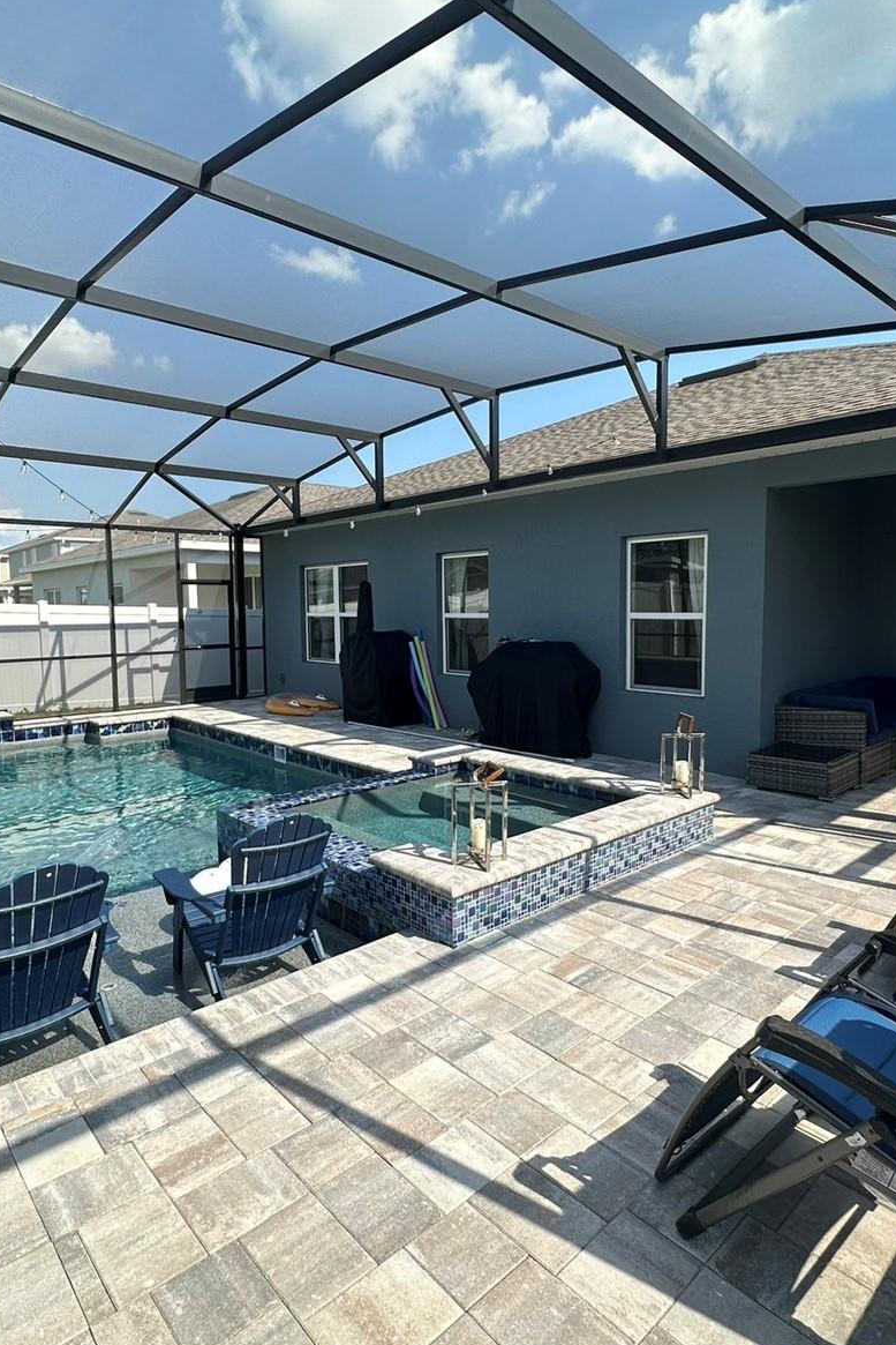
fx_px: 746
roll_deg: +0.5
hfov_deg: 61.9
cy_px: 670
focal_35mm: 20
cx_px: 413
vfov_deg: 84.0
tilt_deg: -4.4
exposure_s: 1/910
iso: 50
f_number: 2.2
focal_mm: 2.22
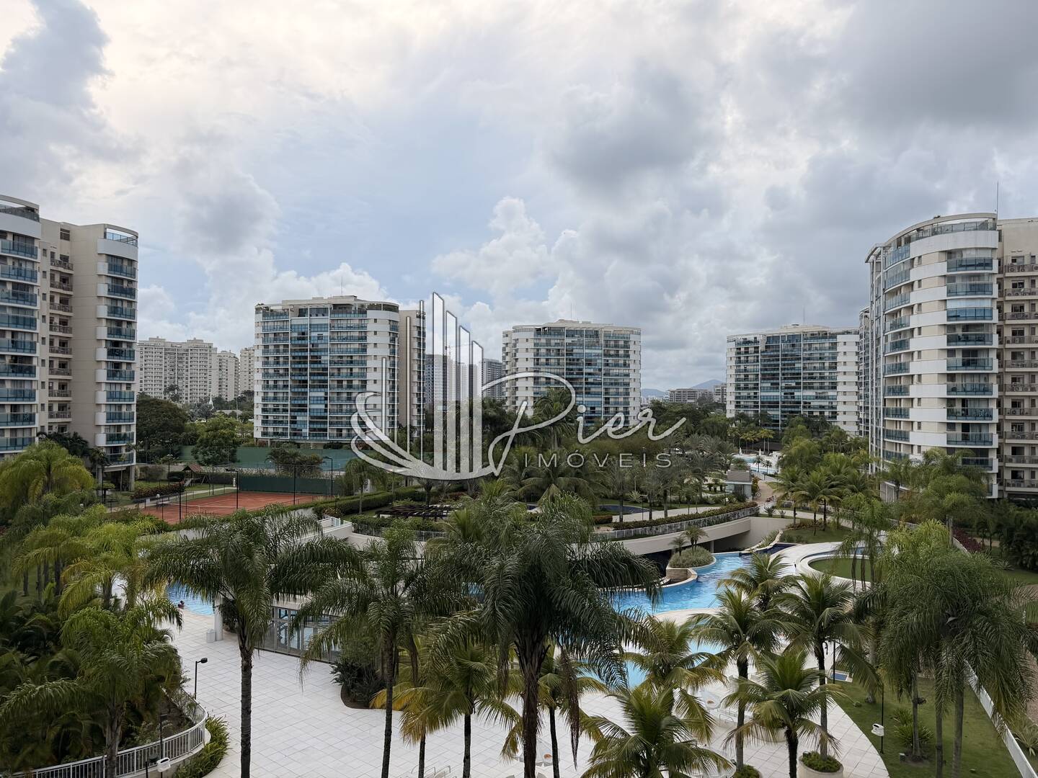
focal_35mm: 24
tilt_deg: +0.5
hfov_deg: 71.6
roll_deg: -0.2
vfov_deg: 56.8
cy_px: 389
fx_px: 720
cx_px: 519
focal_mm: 6.76
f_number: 1.78
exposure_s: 1/2053
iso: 80
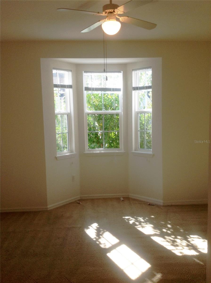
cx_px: 106
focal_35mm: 35
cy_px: 142
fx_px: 285
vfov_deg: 52.7
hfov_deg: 40.6
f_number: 2.4
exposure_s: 1/159
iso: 50
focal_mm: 4.28
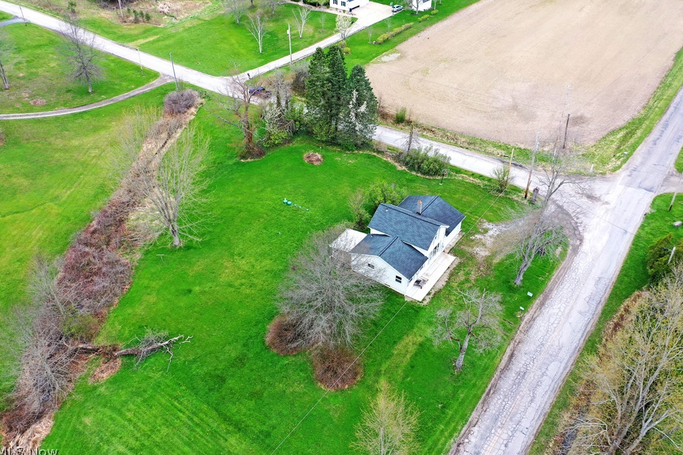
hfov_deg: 63.7
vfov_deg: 44.9
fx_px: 550
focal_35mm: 29
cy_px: 227
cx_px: 346
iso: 100
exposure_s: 1/80
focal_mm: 10.26
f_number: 3.5
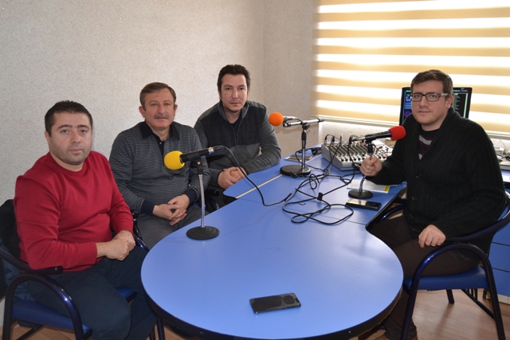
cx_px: 255
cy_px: 170
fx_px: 425
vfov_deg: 43.6
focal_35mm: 30
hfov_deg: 61.9
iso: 720
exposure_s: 1/60
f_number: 3.5
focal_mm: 20
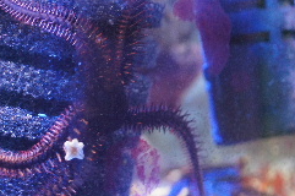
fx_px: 1121
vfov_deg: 10.0
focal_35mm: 137
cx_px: 86
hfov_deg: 14.9
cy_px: 97
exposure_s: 1/20
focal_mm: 50
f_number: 3.5
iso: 1600
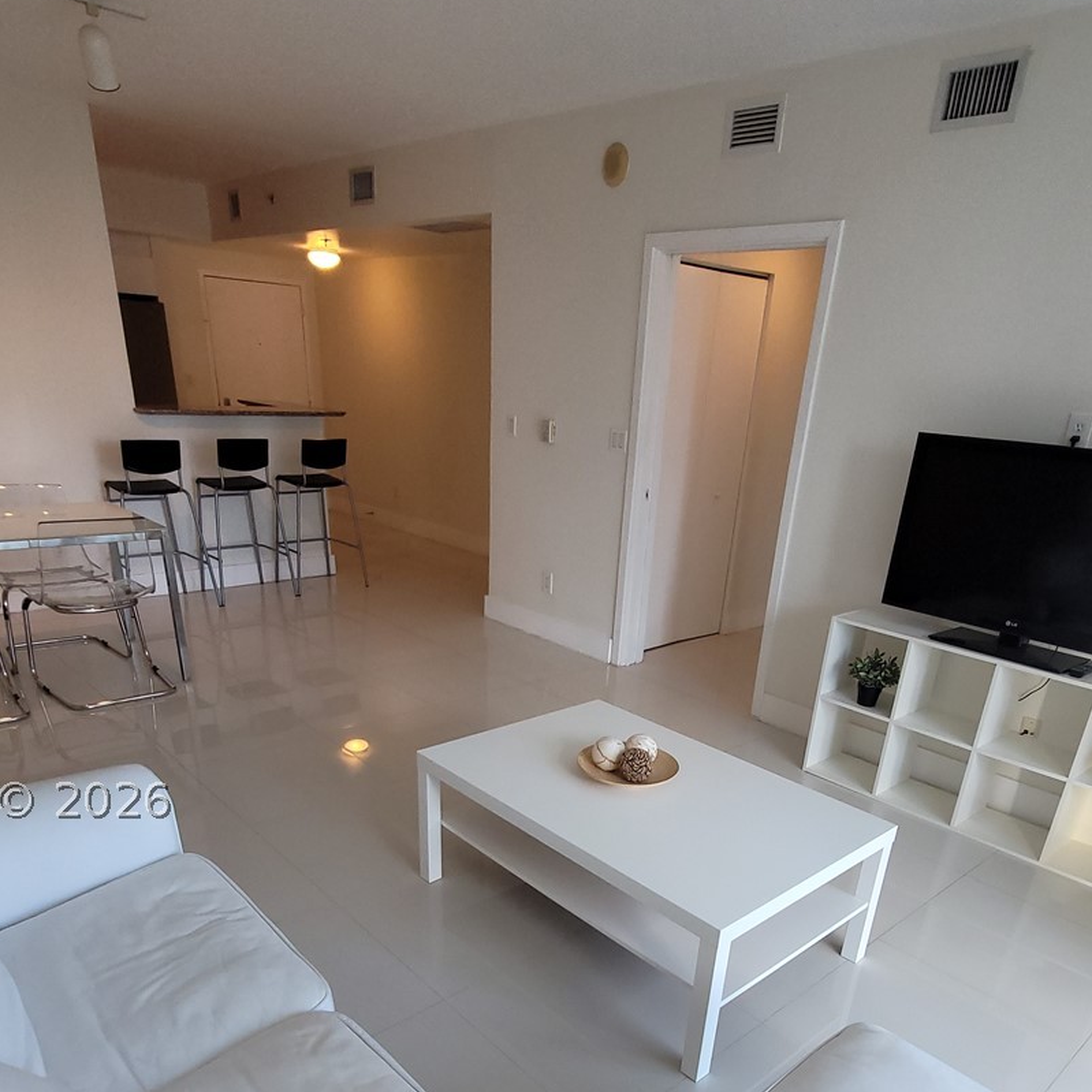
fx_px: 821
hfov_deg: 67.2
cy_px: 800
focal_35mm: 23
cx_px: 589
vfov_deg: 63.9
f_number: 2.2
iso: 64
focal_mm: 1.74
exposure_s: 1/60
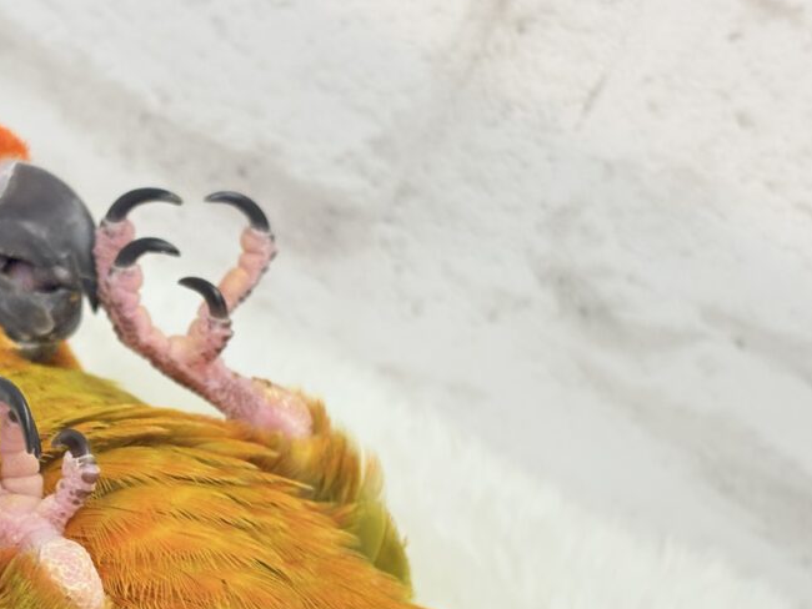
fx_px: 2253
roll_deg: -19.7
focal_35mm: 96
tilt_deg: -38.9
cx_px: 221
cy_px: 502
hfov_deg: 20.3
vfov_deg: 15.3
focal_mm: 5.96
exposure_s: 1/100
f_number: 1.6
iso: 100
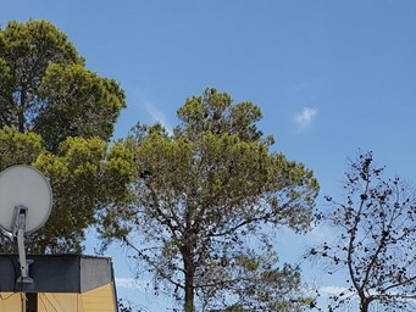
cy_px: 408
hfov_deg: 25.0
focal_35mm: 78
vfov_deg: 17.7
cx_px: 244
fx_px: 938
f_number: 2.4
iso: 50
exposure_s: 1/2077
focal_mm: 4.3
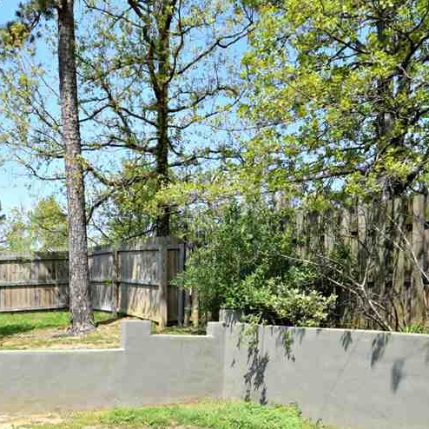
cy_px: 343
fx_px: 463
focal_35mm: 33
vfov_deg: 47.1
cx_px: 129
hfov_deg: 48.5
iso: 200
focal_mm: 10
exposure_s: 1/400
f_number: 7.1
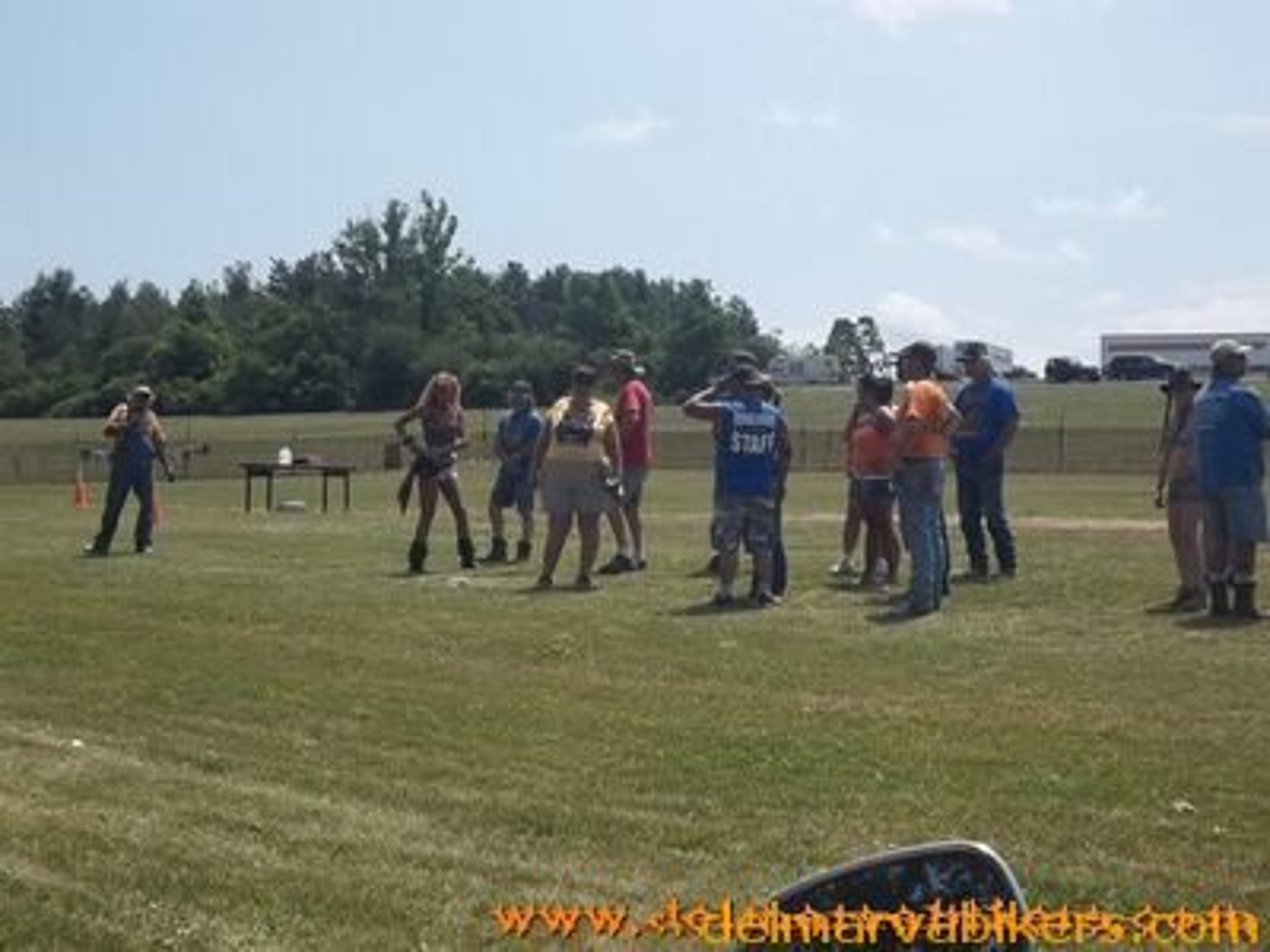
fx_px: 1908
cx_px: 635
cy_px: 476
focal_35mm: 52
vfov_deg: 28.0
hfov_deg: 36.8
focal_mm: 9.3
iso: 80
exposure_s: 1/125
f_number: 12.6
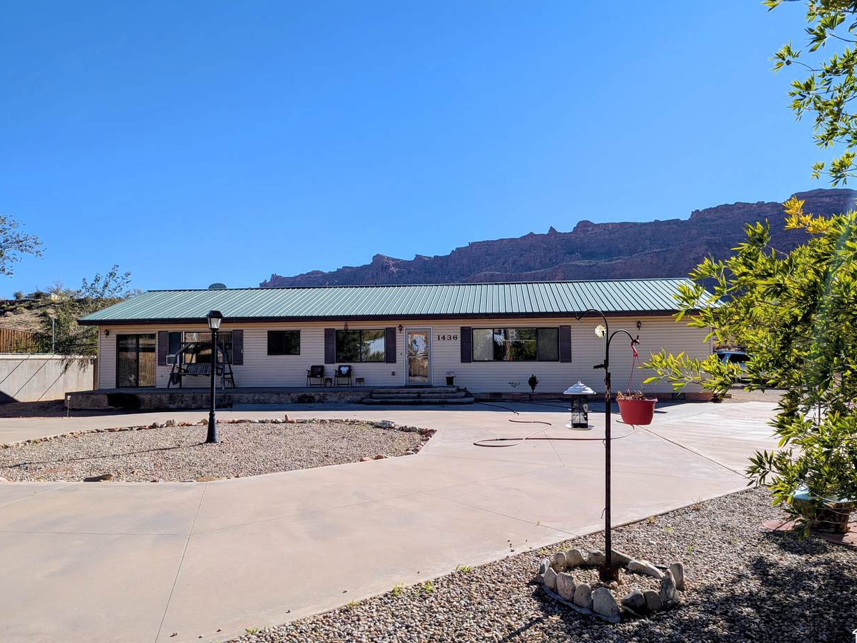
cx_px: 439
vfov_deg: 54.9
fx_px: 619
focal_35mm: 25
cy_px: 318
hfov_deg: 69.4
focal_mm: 6.81
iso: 45
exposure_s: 1/1984
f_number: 1.85
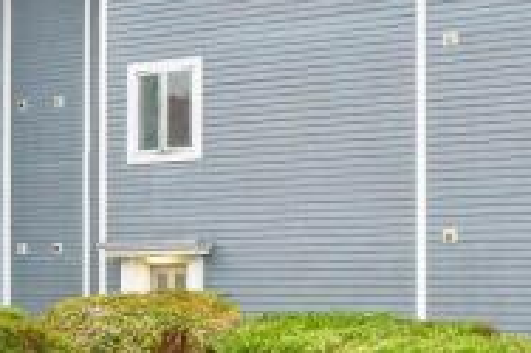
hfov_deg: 26.6
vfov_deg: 17.8
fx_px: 1120
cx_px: 325
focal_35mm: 76
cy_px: 284
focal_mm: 20
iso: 320
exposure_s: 1/60
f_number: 8
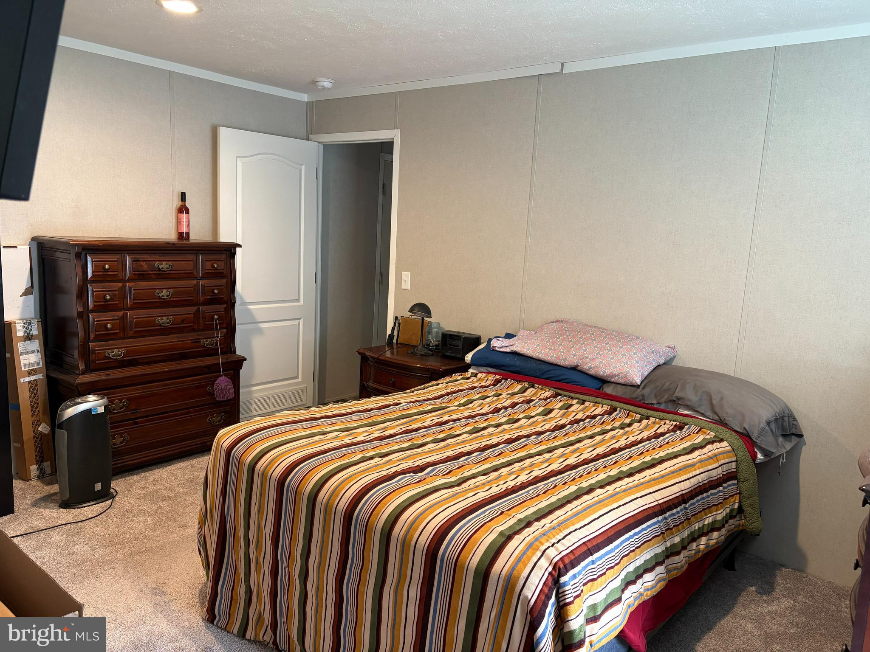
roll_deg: -2.7
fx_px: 653
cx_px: 435
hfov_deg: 67.3
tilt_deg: -9.1
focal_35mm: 26
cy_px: 326
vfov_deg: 53.1
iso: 160
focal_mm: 5.96
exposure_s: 1/60
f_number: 1.6
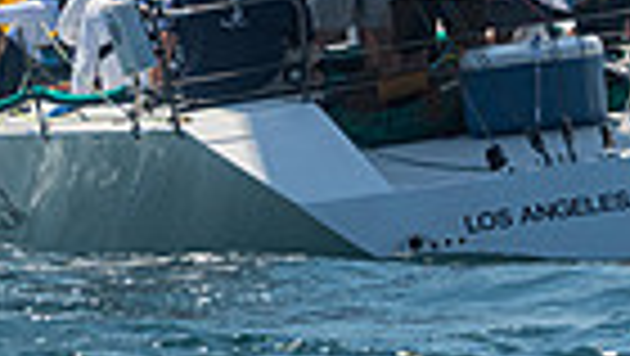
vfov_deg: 1.6
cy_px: -498
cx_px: 144
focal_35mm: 740
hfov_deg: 2.9
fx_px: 12371
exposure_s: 1/5000
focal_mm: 165
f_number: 4.8
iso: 400
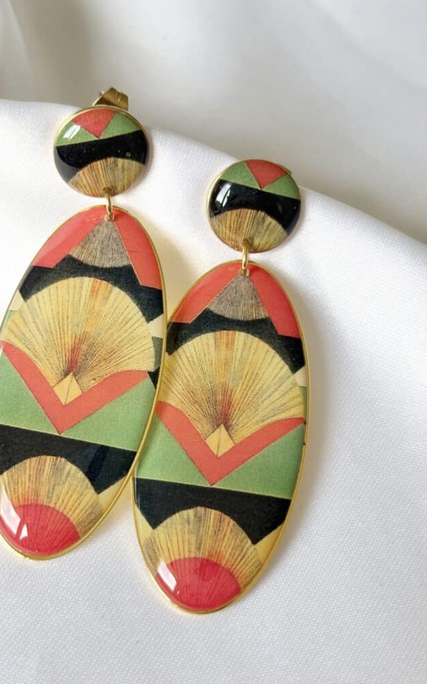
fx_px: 1043
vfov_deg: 36.3
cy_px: 345
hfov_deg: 23.1
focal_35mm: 56
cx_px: 170
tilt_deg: -57.3
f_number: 1.6
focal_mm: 5.96
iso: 32
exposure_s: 1/225
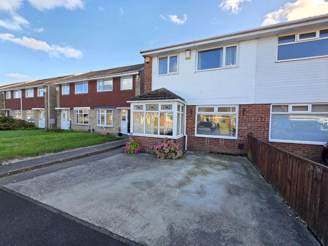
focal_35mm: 13
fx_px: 123
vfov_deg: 89.9
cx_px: 164
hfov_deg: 106.2
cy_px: 123
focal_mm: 2.2
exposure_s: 1/390
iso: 40
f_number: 1.9
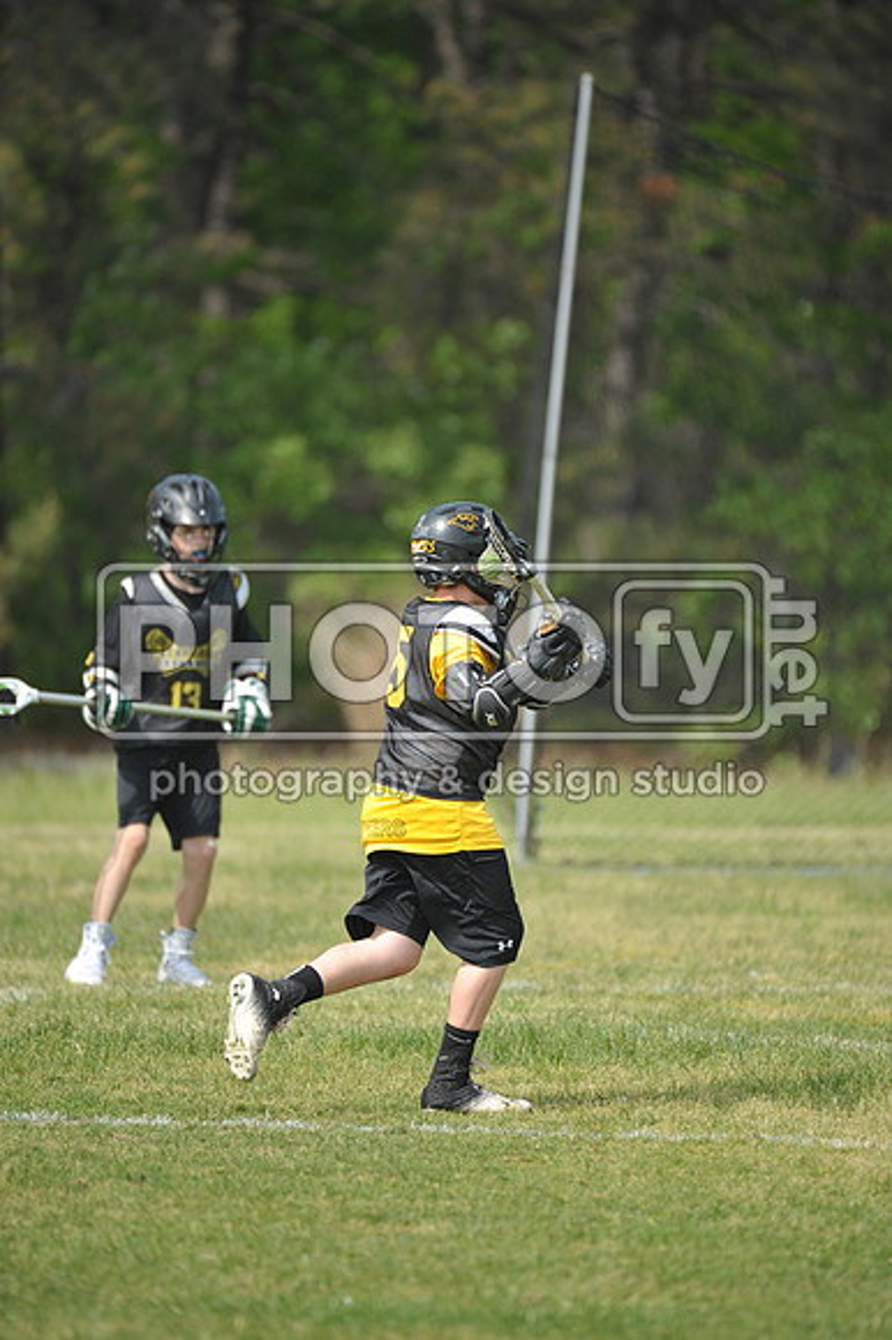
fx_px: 14883
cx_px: 446
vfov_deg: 5.2
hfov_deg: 3.4
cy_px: 670
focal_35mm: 400
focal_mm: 400
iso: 640
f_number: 4
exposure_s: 1/2000
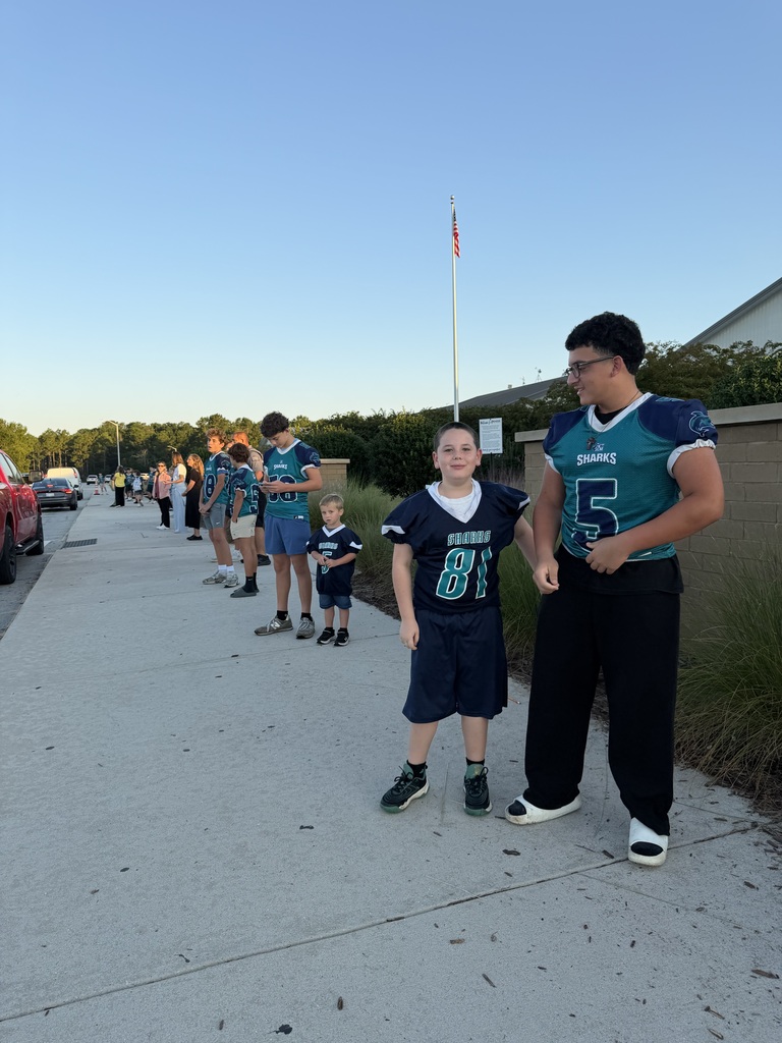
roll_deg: +1.0
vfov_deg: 71.6
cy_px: 522
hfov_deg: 56.8
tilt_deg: -7.3
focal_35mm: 24
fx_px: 723
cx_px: 391
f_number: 1.78
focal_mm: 6.76
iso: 80
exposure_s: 1/1337
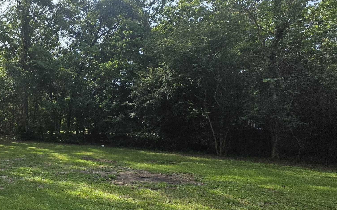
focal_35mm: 28
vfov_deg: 44.0
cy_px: 136
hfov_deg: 52.3
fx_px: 257
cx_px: -2
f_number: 2.2
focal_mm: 1.7
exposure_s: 1/603
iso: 25
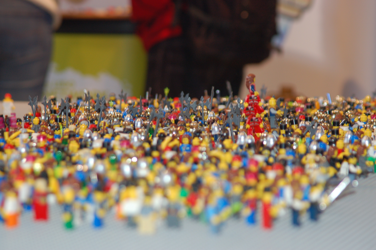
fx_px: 1644
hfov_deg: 13.1
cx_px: 188
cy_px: 125
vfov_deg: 8.7
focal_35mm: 158
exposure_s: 1/60
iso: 400
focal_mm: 105
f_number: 4
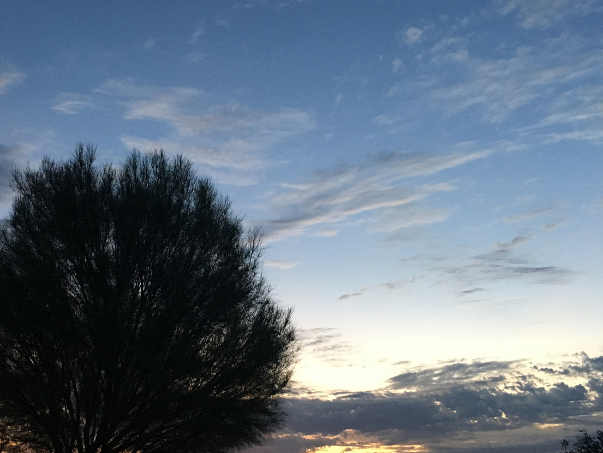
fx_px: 732
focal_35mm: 42
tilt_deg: +17.9
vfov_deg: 34.3
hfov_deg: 44.4
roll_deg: +1.0
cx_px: 220
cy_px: 253
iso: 200
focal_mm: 4.15
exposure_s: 1/17
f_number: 2.2
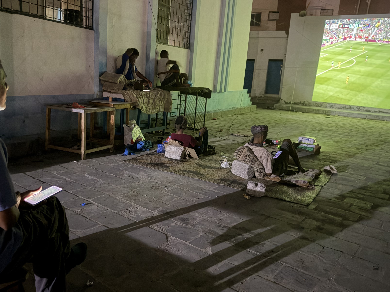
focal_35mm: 30
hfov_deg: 59.6
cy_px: 144
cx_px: 159
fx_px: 338
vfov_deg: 46.8
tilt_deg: -10.9
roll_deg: -2.6
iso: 4000
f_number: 1.78
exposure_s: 1/5
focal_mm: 6.76
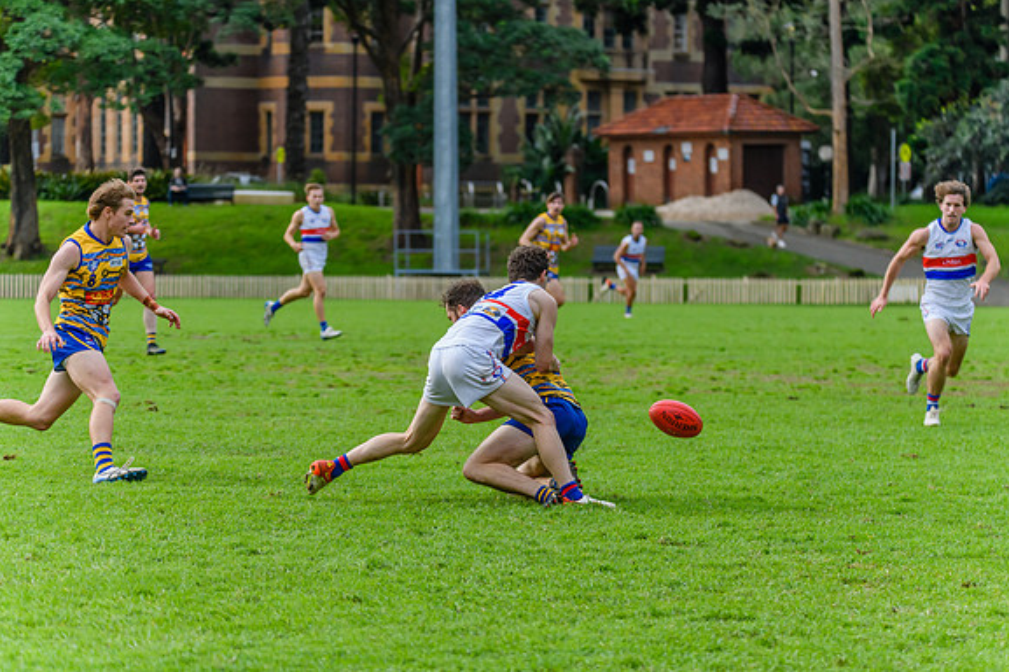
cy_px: 338
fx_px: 4678
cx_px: 524
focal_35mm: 167
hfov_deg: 12.3
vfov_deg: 8.2
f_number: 5
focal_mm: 160
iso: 1100
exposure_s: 1/1600
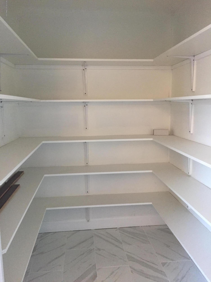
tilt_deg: -8.0
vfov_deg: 61.7
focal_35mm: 29
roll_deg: +0.0
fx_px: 236
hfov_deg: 48.2
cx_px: 106
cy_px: 141
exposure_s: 1/30
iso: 250
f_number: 2.2
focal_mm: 4.15
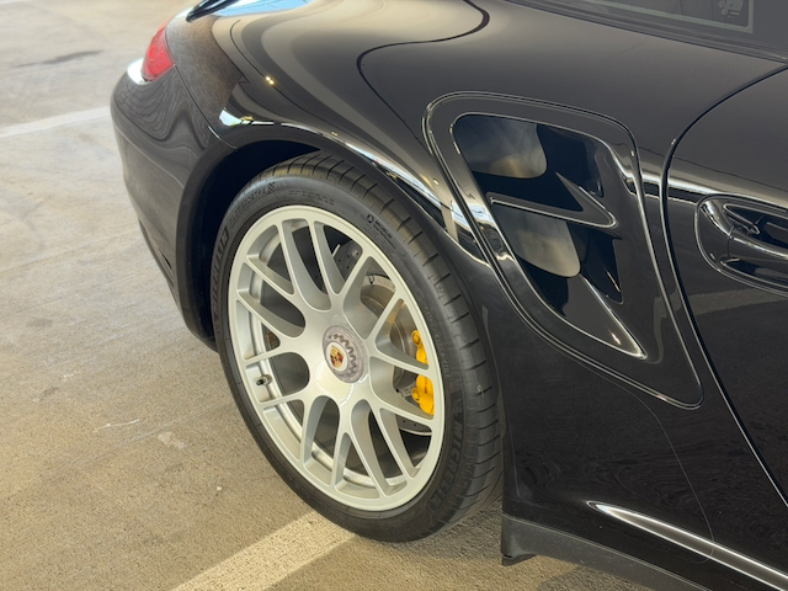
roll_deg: -0.9
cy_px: 296
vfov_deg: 30.3
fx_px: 1093
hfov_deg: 39.7
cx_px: 394
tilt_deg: -23.1
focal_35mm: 48
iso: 100
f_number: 1.78
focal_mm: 6.76
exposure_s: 1/65
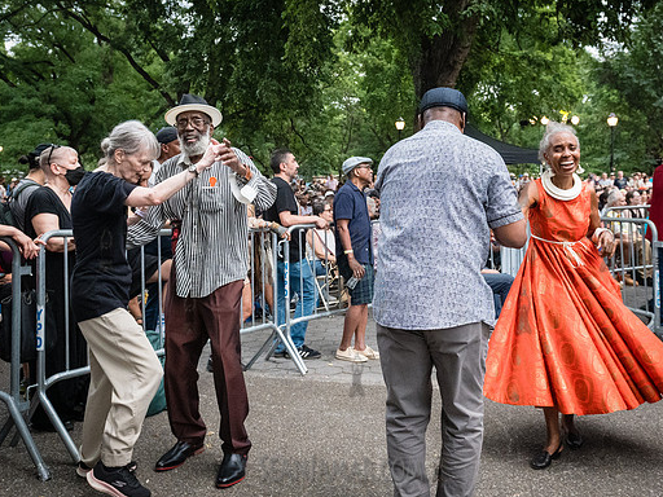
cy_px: 198
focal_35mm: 35
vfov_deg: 40.5
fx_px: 670
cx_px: 354
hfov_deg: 52.6
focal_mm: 24
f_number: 5
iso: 8000
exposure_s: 1/320
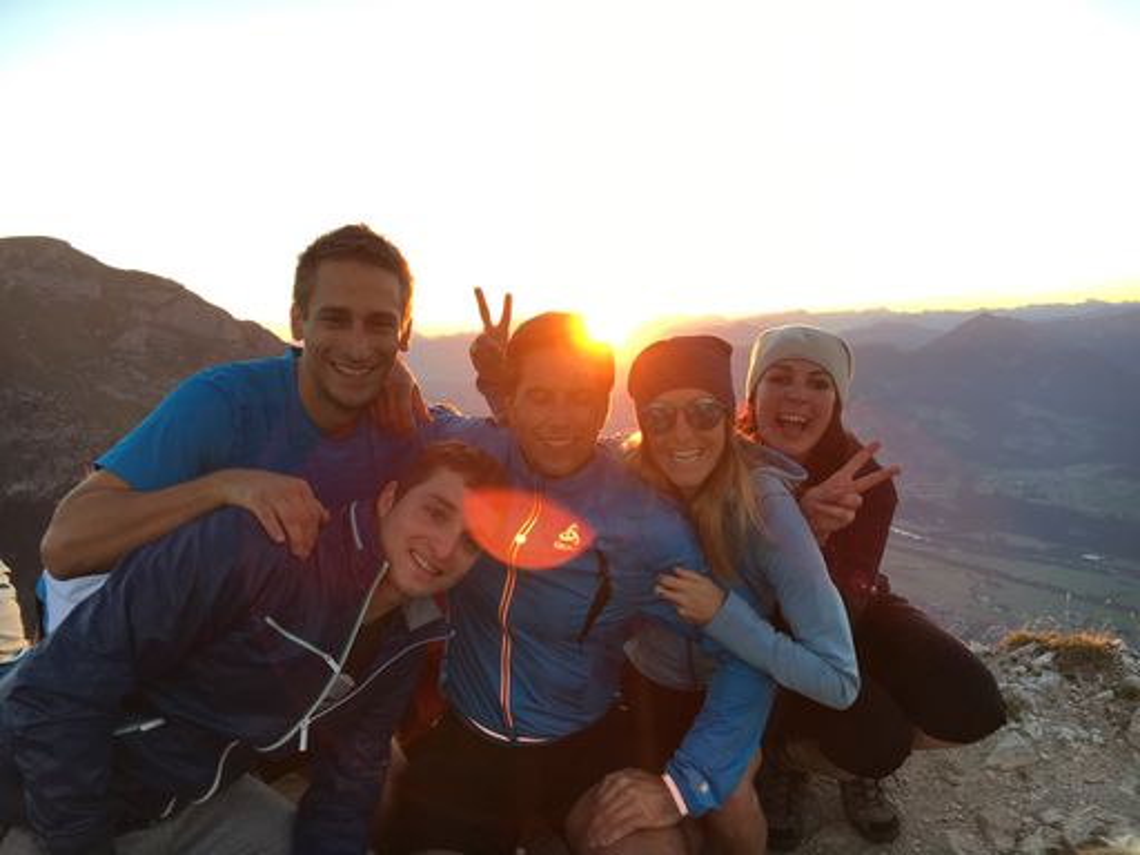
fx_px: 955
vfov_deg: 48.2
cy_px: 428
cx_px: 570
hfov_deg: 61.7
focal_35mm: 29
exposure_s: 1/100
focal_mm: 4.15
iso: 32
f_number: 2.2
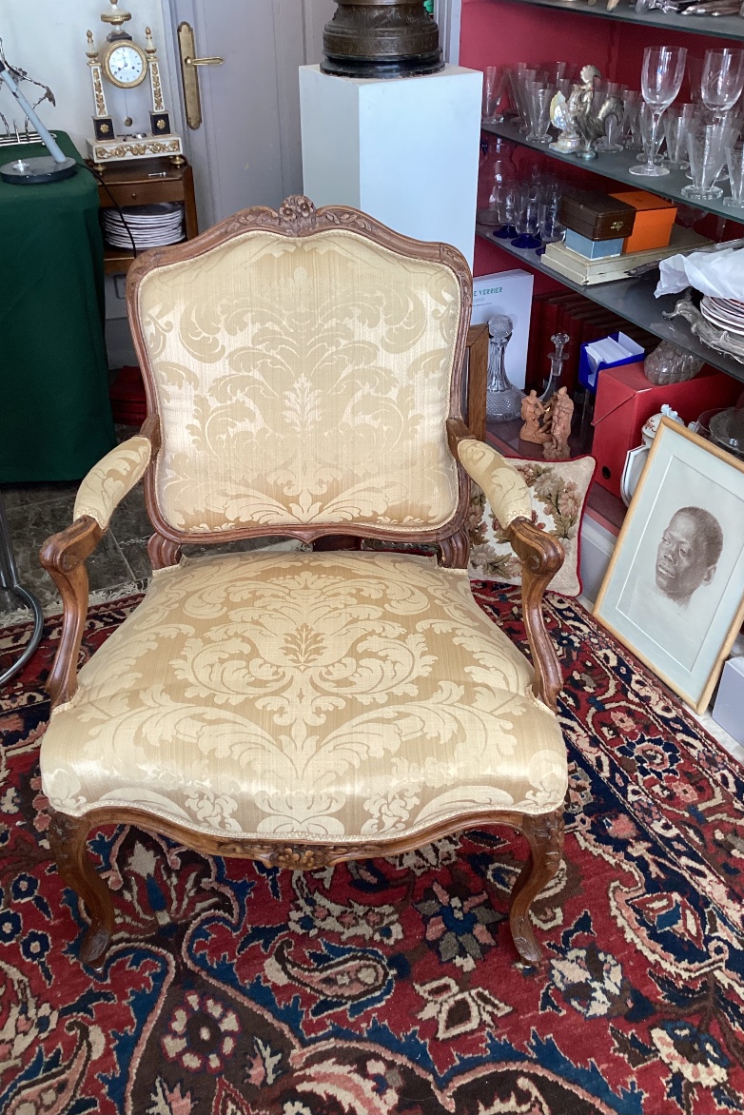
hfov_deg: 40.0
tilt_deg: -34.3
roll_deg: +1.2
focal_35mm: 33
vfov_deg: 57.2
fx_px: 1022
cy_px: 545
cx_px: 337
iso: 125
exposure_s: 1/50
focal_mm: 3.3
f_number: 2.4
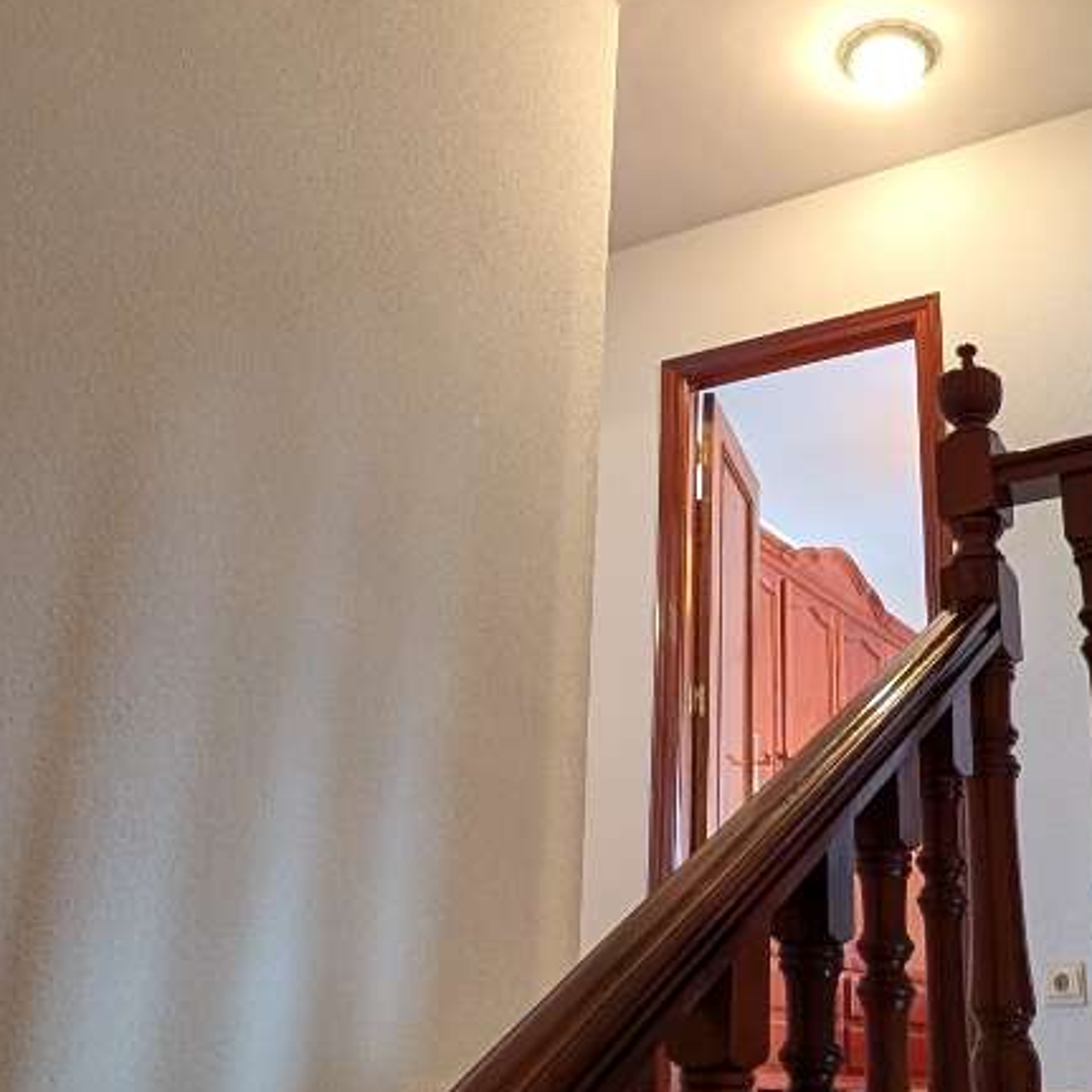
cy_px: 505
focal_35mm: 37
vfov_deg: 44.9
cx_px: 717
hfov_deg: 44.4
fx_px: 1321
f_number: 1.95
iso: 215
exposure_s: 1/25
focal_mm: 2.23
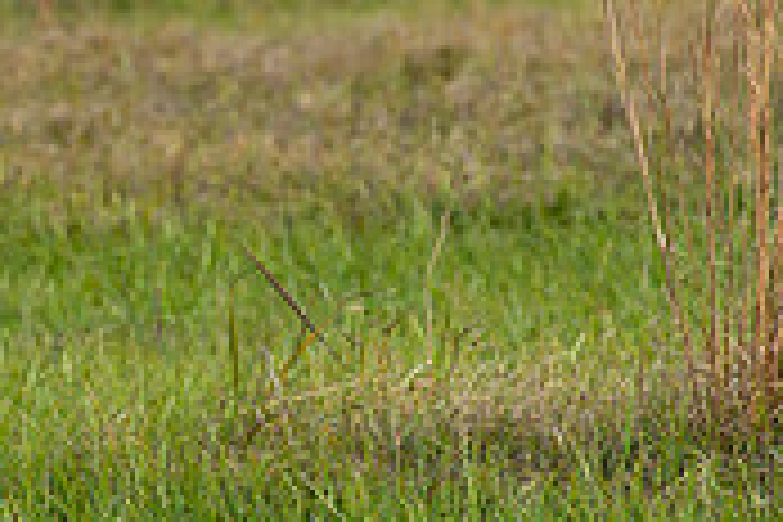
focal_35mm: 667
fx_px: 14506
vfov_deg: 2.1
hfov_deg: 3.1
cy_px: 508
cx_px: -40
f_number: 5.6
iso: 100
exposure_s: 1/320
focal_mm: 200
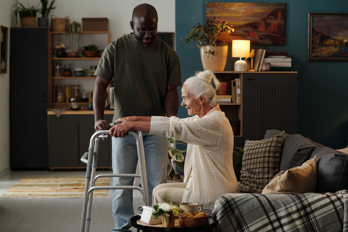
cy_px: 116
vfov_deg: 16.1
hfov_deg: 23.9
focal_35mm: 85
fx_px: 822
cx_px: 174
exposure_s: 1/320
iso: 1600
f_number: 4
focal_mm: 85
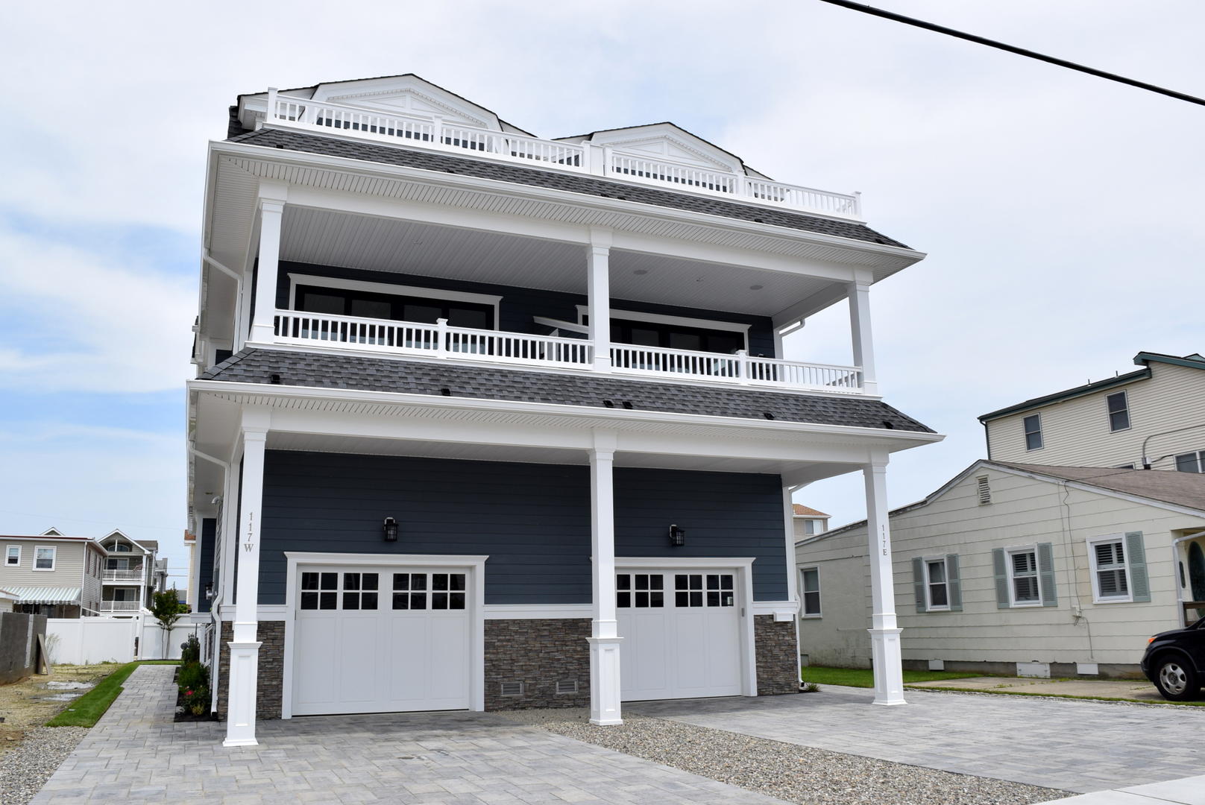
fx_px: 904
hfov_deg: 67.3
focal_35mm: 27
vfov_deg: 48.0
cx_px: 602
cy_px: 402
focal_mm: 18
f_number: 10
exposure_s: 1/400
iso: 200
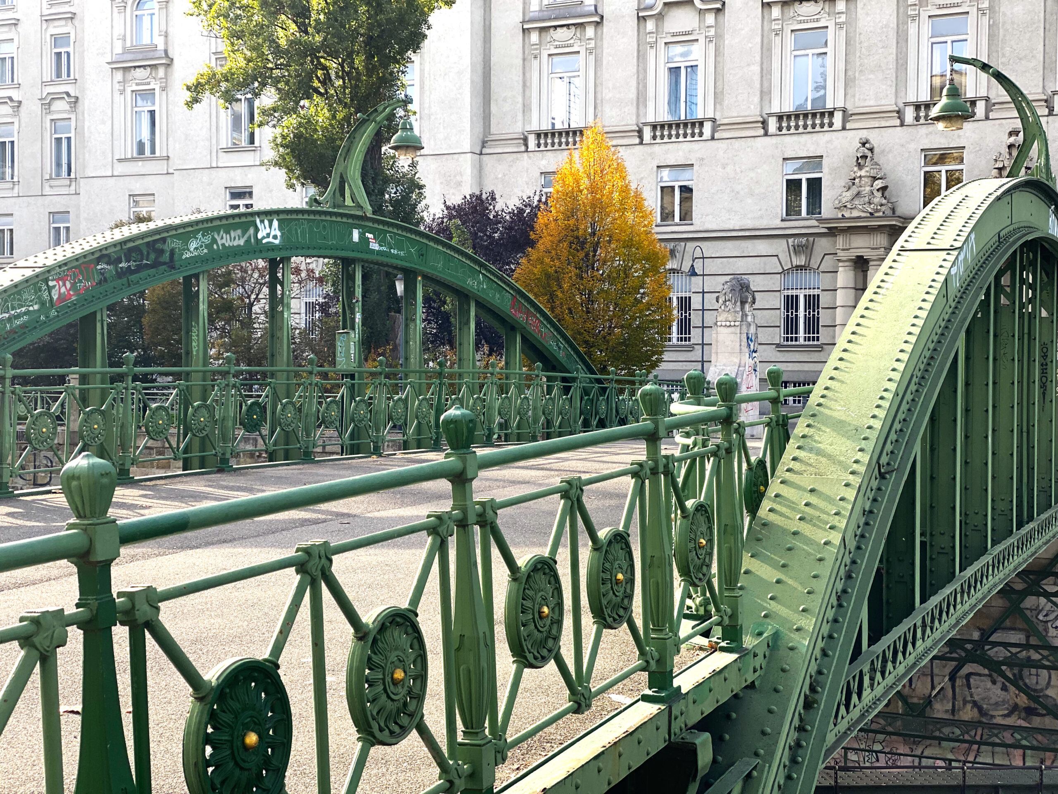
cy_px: 397
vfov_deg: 28.0
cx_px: 529
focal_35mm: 52
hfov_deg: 36.8
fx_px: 1589
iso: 20
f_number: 2
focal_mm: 6
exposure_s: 1/448
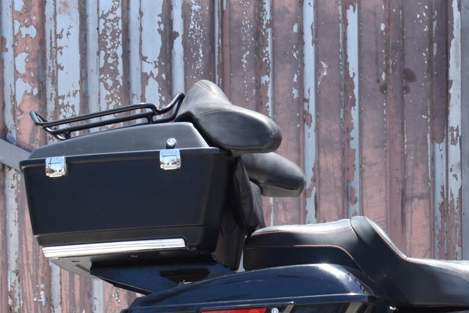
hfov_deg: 16.9
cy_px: 296
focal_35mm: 117
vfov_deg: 11.6
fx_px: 1528
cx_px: 517
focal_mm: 31
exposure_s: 1/250
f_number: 7.1
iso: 200
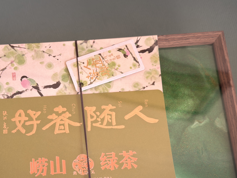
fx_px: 397
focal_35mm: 58
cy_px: 132
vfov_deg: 25.0
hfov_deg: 32.9
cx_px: 77
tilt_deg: -71.6
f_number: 1.78
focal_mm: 6.76
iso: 100
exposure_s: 1/60
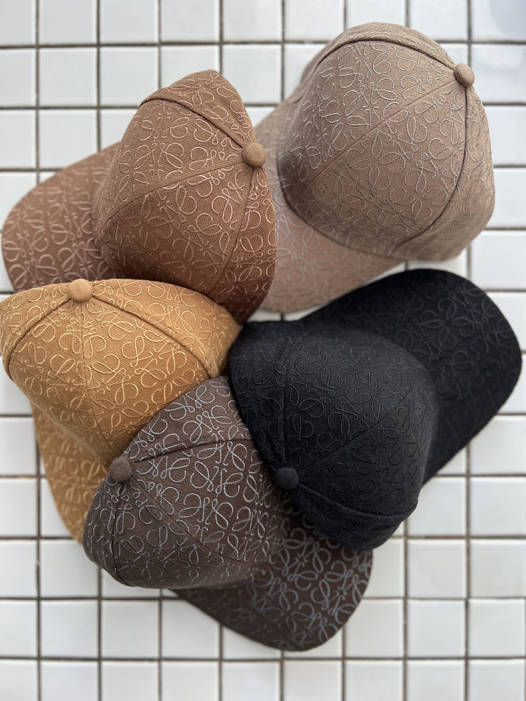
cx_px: 263
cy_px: 350
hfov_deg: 53.1
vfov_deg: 67.3
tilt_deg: -90.0
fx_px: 527
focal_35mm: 26
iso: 125
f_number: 1.5
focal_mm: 5.7
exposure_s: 1/86
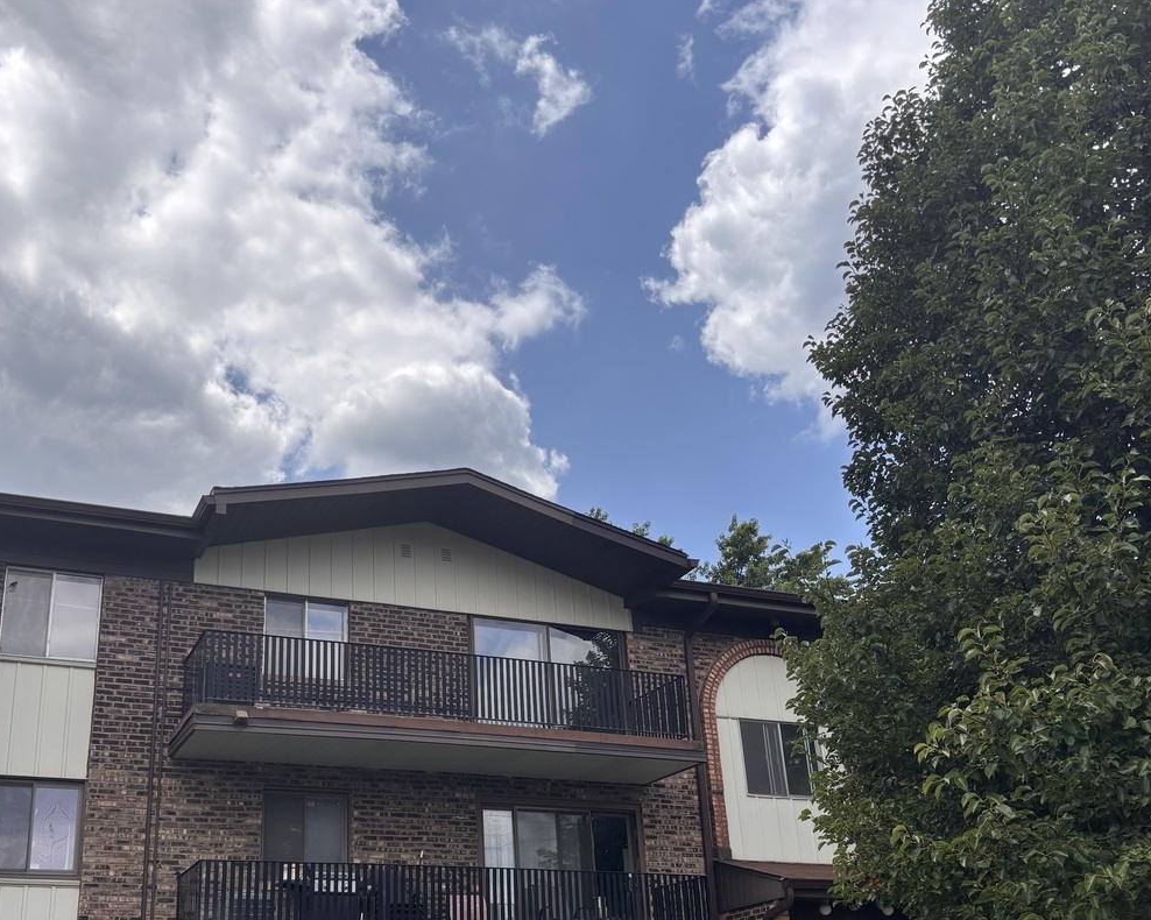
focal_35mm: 37
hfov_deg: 48.8
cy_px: 608
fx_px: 1260
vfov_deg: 39.7
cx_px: 469
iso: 50
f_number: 1.6
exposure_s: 1/3937
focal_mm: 5.96
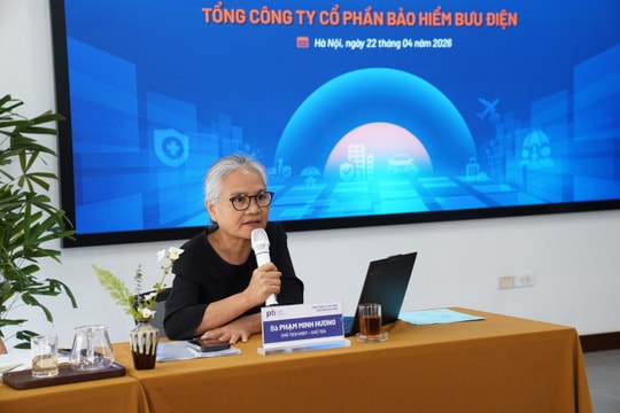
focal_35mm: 70
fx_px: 1205
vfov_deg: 19.5
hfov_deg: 28.8
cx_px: 310
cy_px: 206
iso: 800
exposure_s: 1/100
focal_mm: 70
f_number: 5
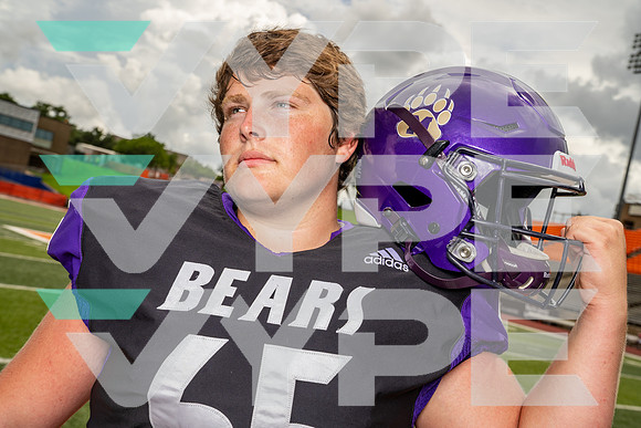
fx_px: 748
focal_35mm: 42
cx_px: 320
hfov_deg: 46.4
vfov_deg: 31.9
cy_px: 214
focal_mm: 42
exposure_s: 1/160
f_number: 8
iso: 100
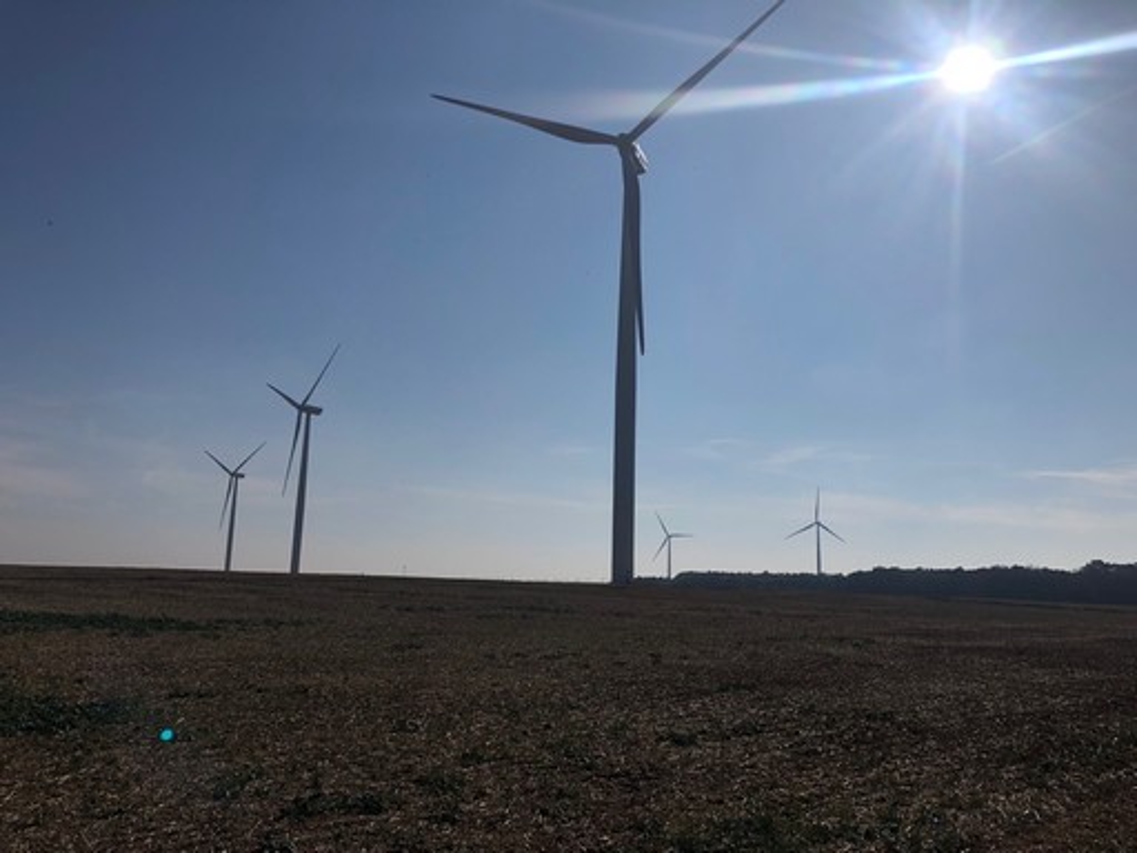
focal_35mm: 28
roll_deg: -1.4
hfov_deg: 63.4
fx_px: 920
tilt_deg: +11.5
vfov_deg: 49.7
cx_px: 568
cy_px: 426
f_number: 1.8
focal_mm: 3.99
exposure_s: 1/16393
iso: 25
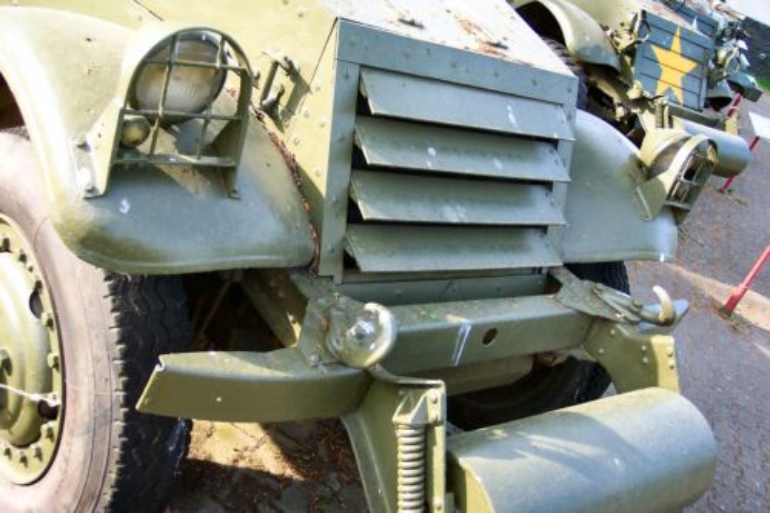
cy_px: 256
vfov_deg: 35.0
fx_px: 812
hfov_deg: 50.7
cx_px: 385
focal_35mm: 38
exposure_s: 1/250
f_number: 2.8
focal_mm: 8
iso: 120
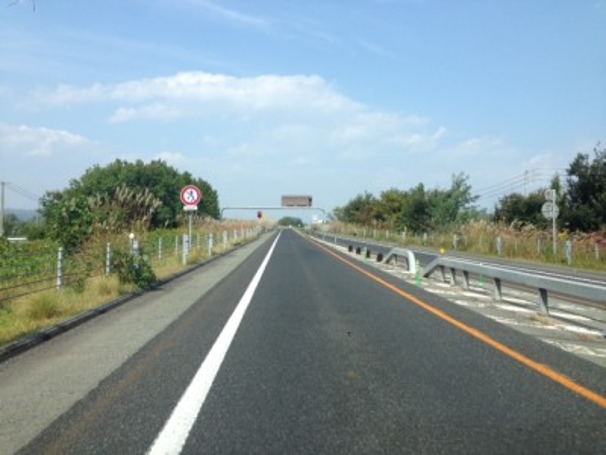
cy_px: 228
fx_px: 578
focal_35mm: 33
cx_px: 303
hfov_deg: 55.4
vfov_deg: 42.9
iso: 50
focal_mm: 4.12
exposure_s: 1/1106
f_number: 2.4
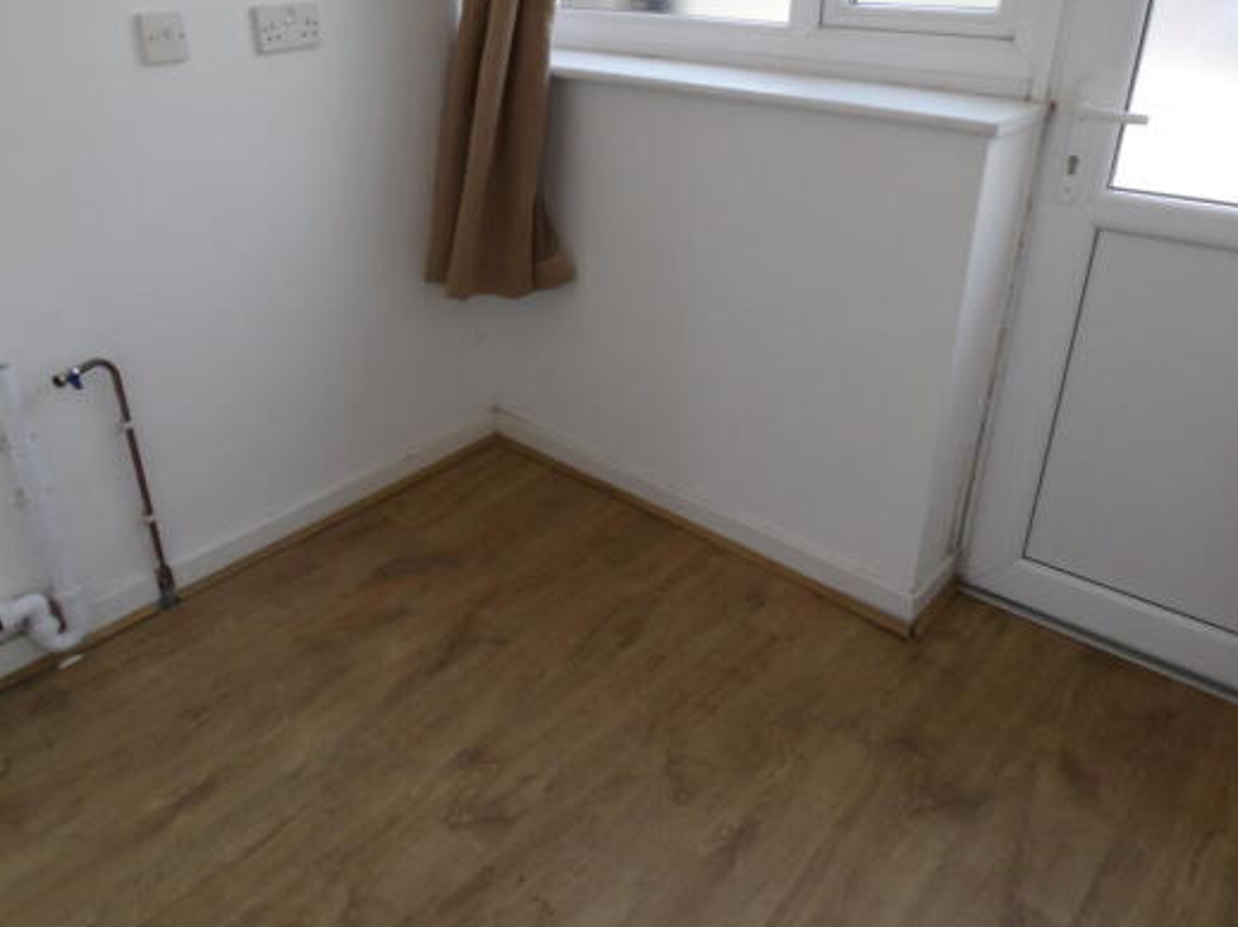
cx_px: 582
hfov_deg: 65.3
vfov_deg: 51.3
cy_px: 429
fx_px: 965
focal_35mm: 27
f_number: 4.1
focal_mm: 4.3
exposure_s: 1/23
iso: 200
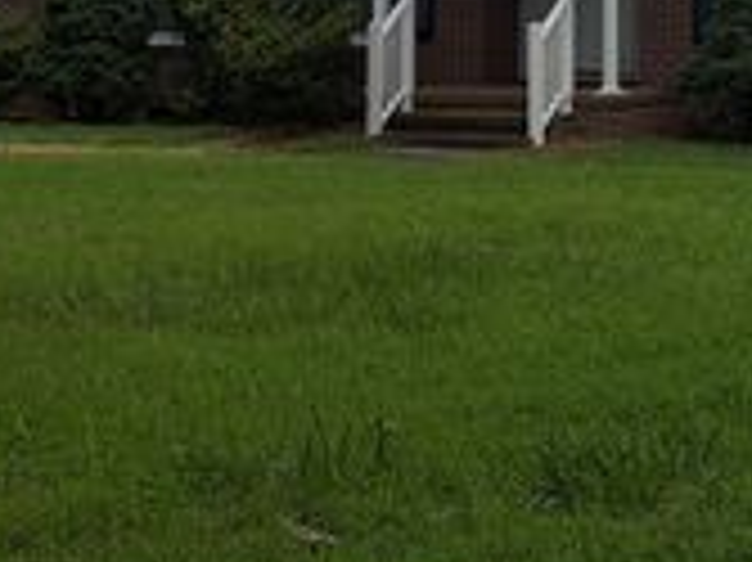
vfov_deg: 10.1
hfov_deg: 13.4
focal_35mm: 144
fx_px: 3126
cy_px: -191
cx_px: 847
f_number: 1.78
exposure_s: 1/1055
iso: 64
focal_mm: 6.76
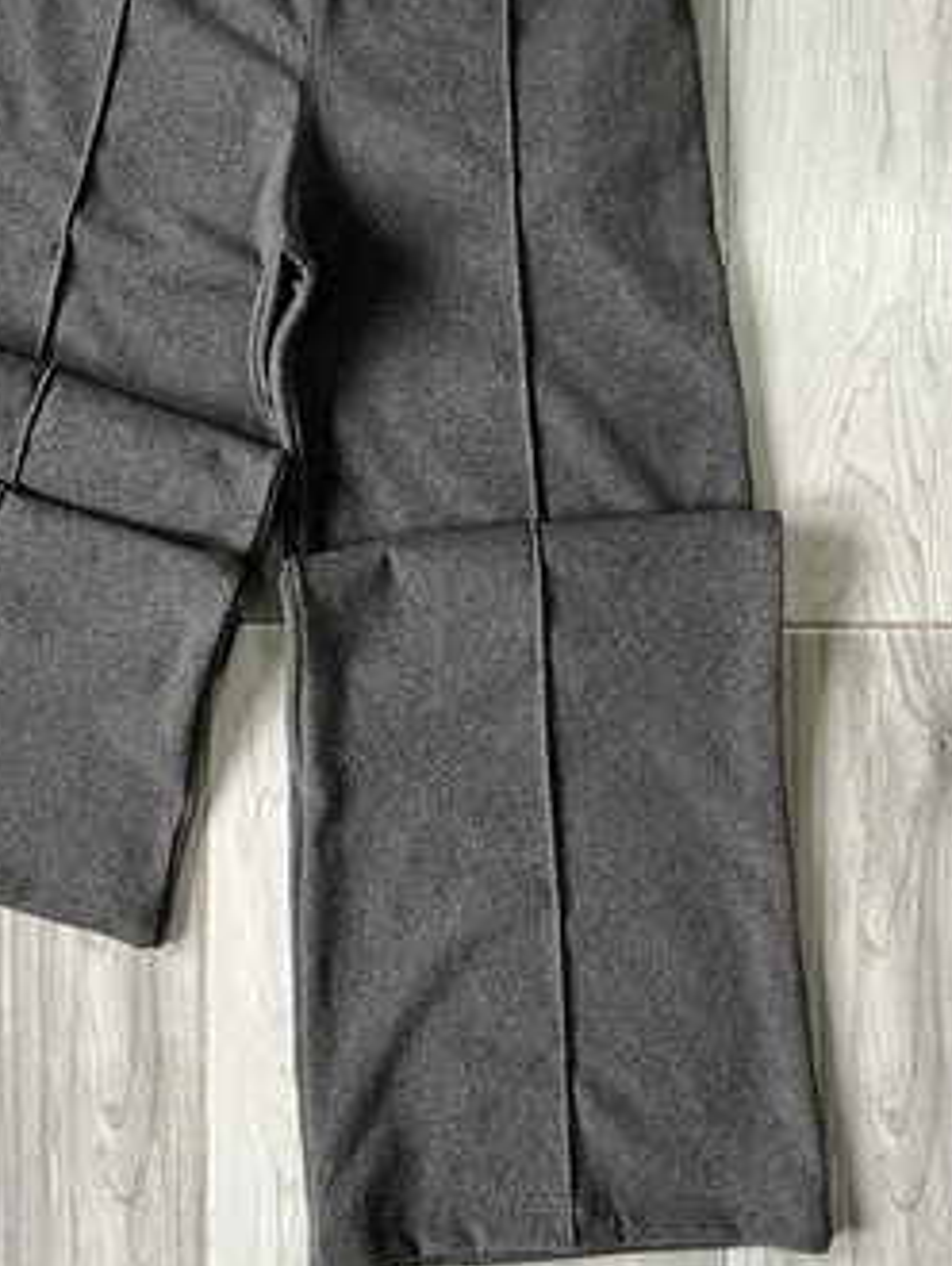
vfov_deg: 43.7
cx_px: 307
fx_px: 1538
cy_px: 366
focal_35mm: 42
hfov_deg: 34.0
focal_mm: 5.7
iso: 80
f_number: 1.5
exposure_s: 1/50
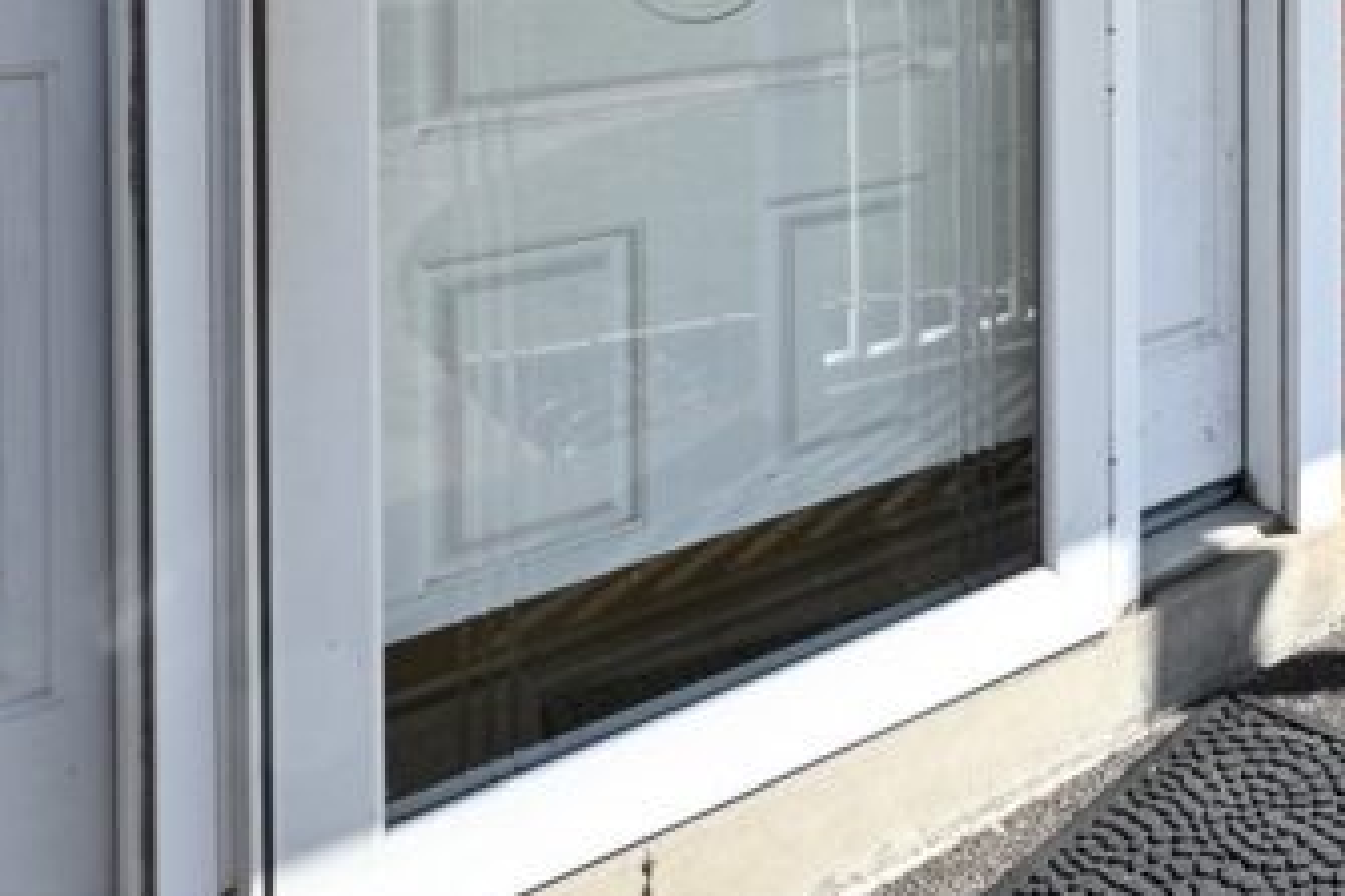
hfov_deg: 41.3
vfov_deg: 27.6
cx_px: 1253
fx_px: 1606
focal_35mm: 43
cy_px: -159
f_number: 9
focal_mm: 12
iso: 220
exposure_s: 1/200
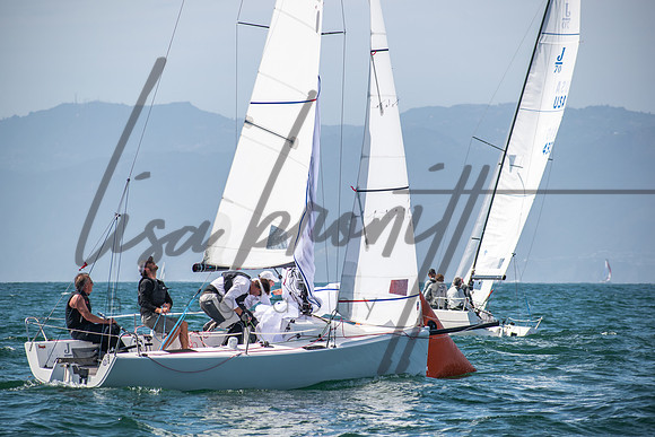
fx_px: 4190
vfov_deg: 6.0
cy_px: 219
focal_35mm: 230
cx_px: 323
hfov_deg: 8.9
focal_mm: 150
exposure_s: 1/1000
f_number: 6.3
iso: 200
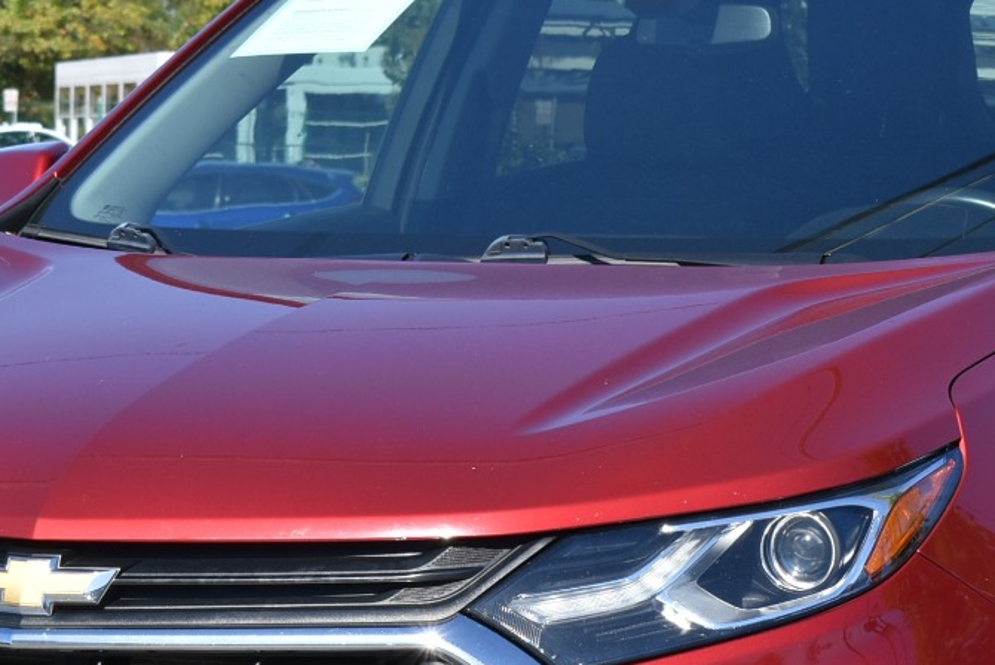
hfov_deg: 11.3
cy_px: 594
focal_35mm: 181
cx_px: 618
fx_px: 5007
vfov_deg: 7.6
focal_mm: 50
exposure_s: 1/320
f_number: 9
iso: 200
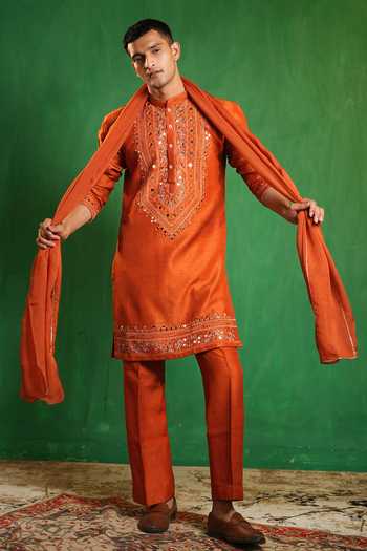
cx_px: 184
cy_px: 276
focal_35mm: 50
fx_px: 765
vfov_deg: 39.6
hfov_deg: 27.0
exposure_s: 1/160
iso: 500
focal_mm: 50
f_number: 2.8
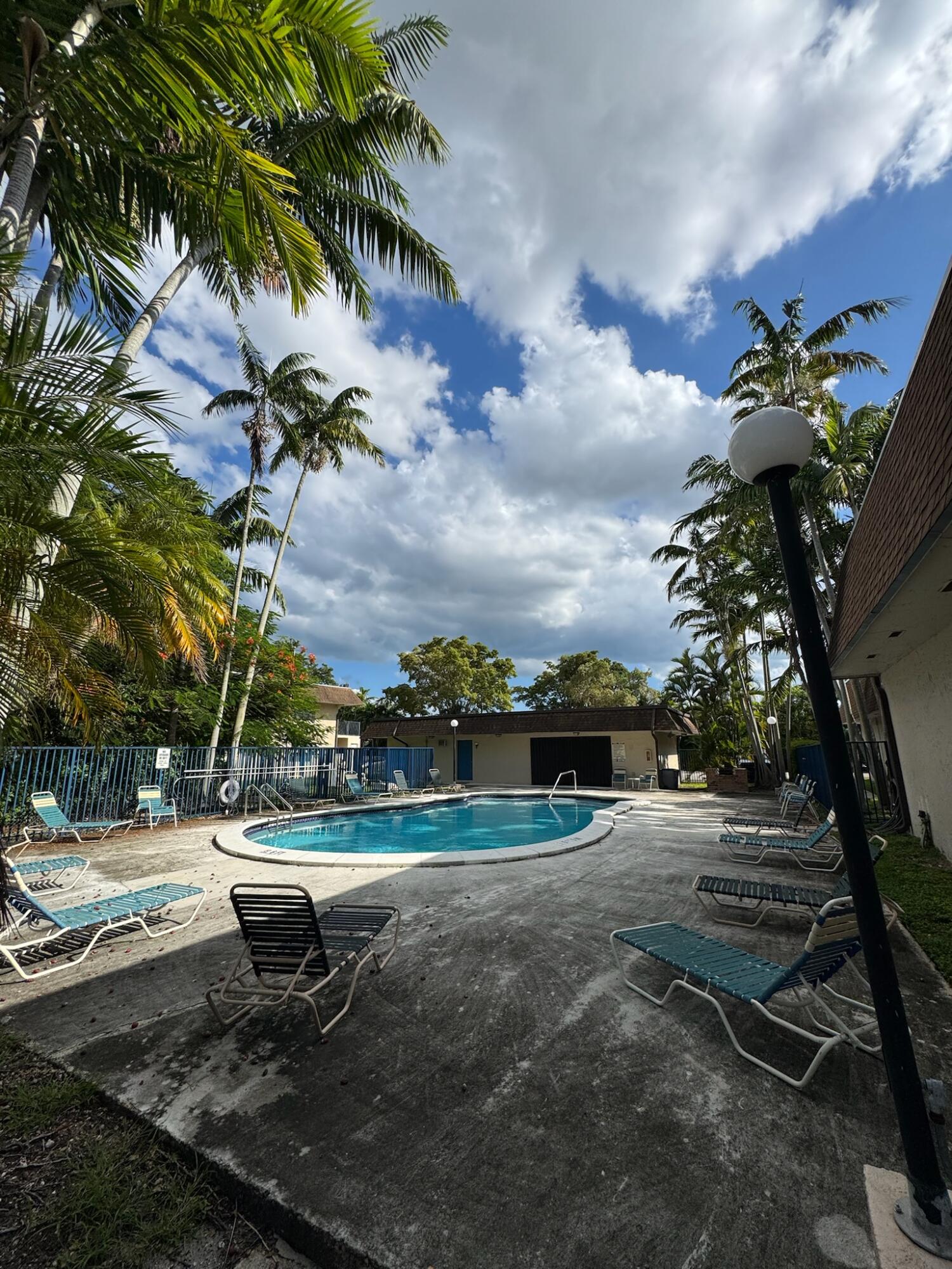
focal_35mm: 14
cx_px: 476
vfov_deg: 102.1
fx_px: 513
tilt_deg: +12.5
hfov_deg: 85.7
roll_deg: +0.6
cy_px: 634
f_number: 2.2
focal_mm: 2.22
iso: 50
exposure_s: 1/3390
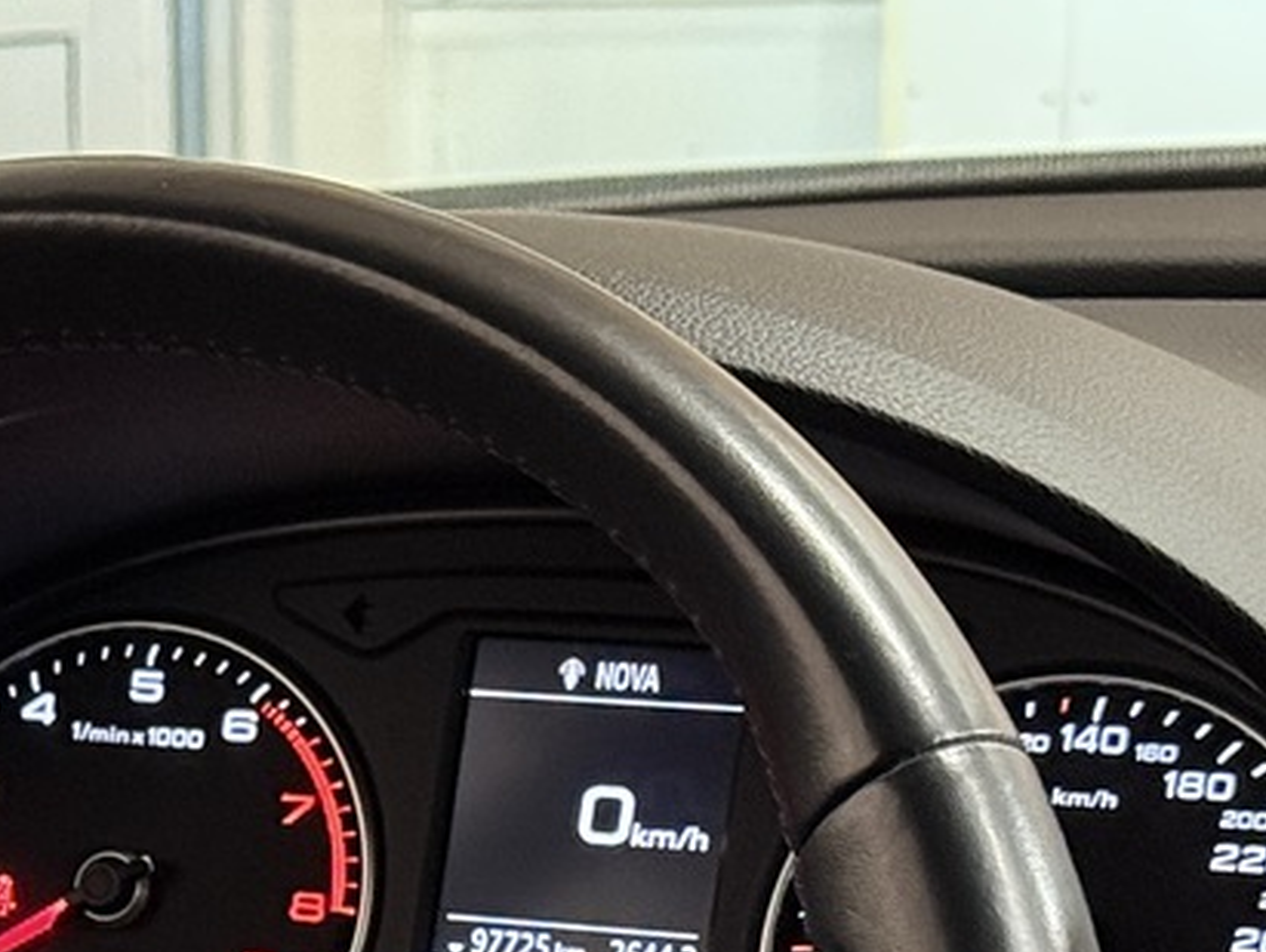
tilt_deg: -18.4
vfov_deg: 8.6
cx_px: -681
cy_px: 1430
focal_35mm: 168
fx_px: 6150
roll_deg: +4.1
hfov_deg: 11.2
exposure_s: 1/40
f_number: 1.78
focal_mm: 6.76
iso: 500
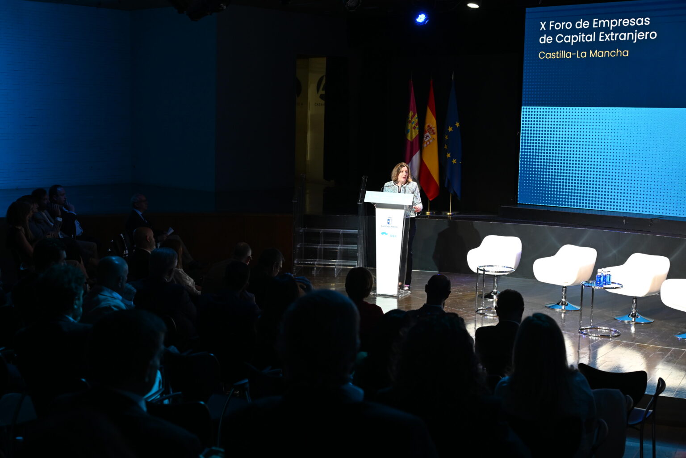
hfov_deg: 41.9
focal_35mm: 47
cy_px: 229
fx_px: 896
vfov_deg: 28.6
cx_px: 343
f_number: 4.5
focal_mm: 47
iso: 1600
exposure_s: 1/80
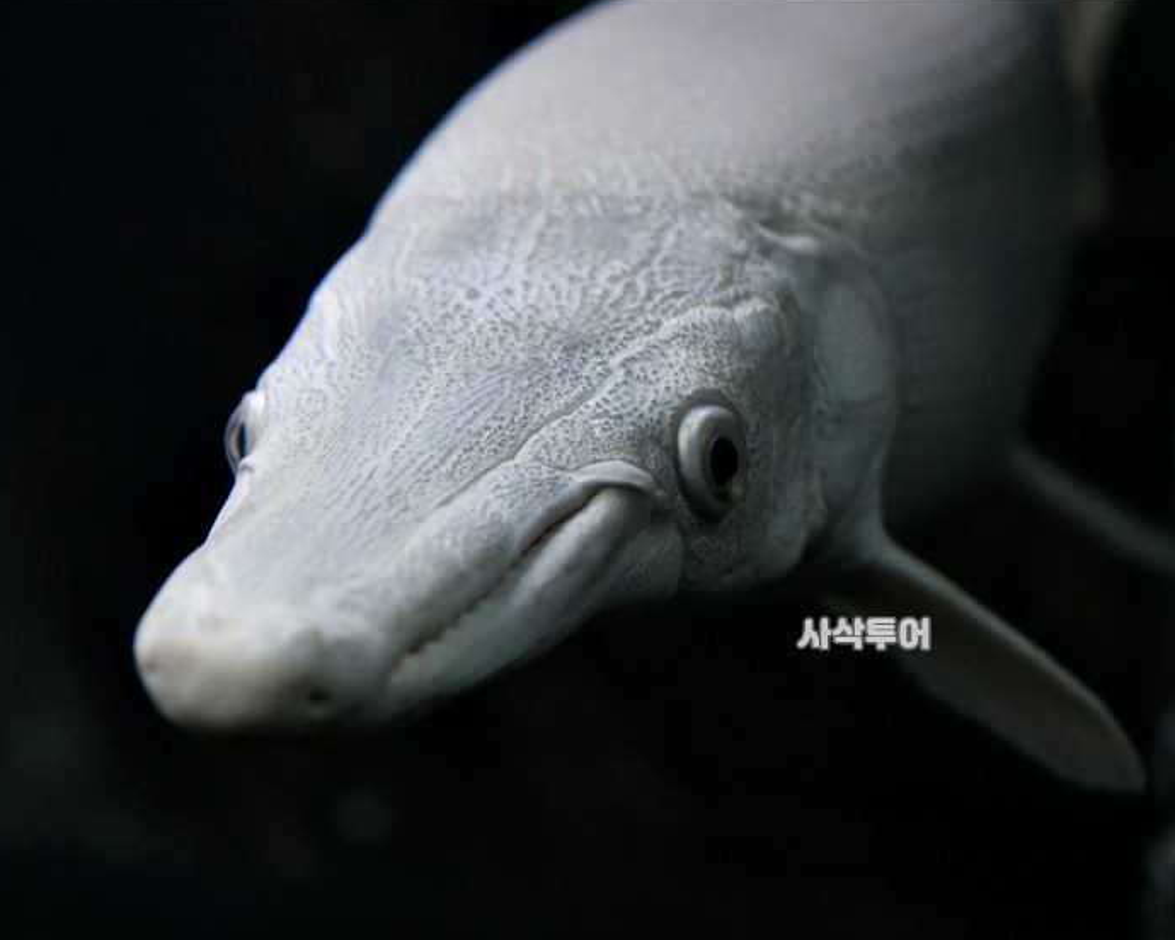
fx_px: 2782
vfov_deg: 19.2
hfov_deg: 23.8
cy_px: 469
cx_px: 480
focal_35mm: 80
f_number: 5.6
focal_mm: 70
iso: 5000
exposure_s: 1/125
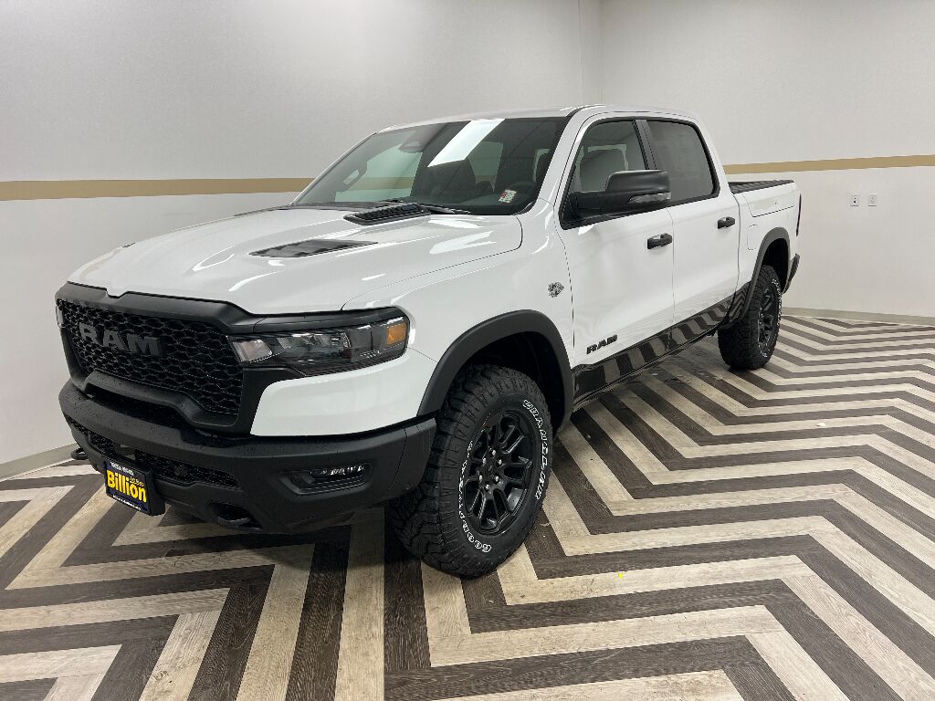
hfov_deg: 67.3
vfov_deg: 53.1
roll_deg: +2.1
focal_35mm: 26
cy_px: 350
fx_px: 702
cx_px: 468
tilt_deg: -14.4
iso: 64
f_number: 1.5
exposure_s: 1/120
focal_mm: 5.7
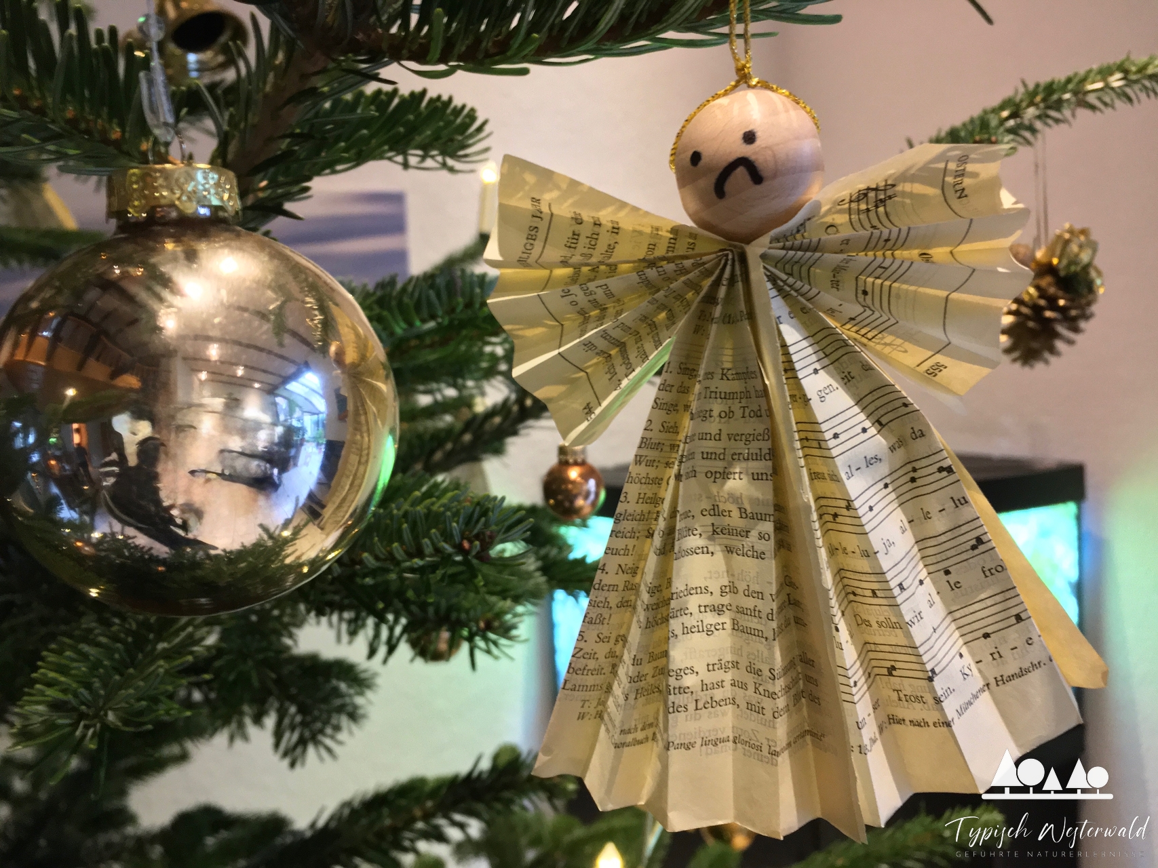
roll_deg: +3.3
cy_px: 434
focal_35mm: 29
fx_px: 970
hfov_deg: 61.7
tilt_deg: -4.9
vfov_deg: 48.2
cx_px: 579
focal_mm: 4.15
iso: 200
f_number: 2.2
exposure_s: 1/17
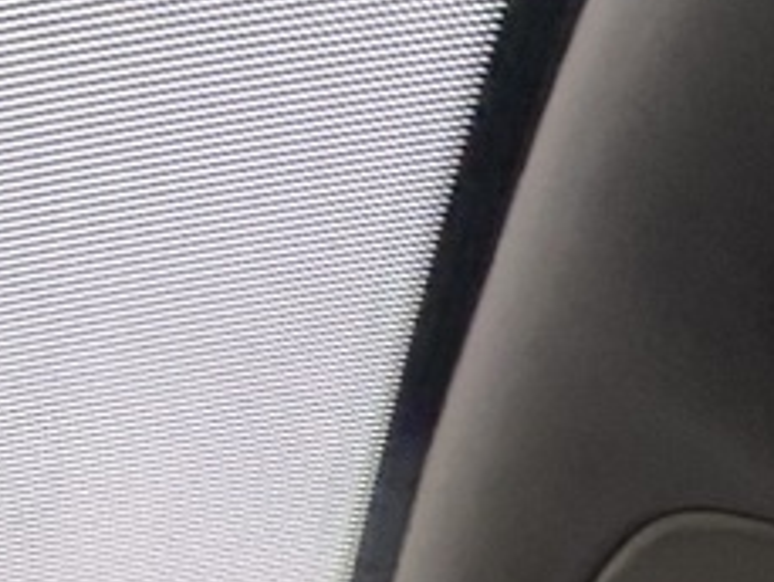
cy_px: 1127
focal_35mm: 88
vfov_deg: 14.3
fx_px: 1969
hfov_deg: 12.1
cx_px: 2224
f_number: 2.2
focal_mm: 2.22
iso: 100
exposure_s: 1/121
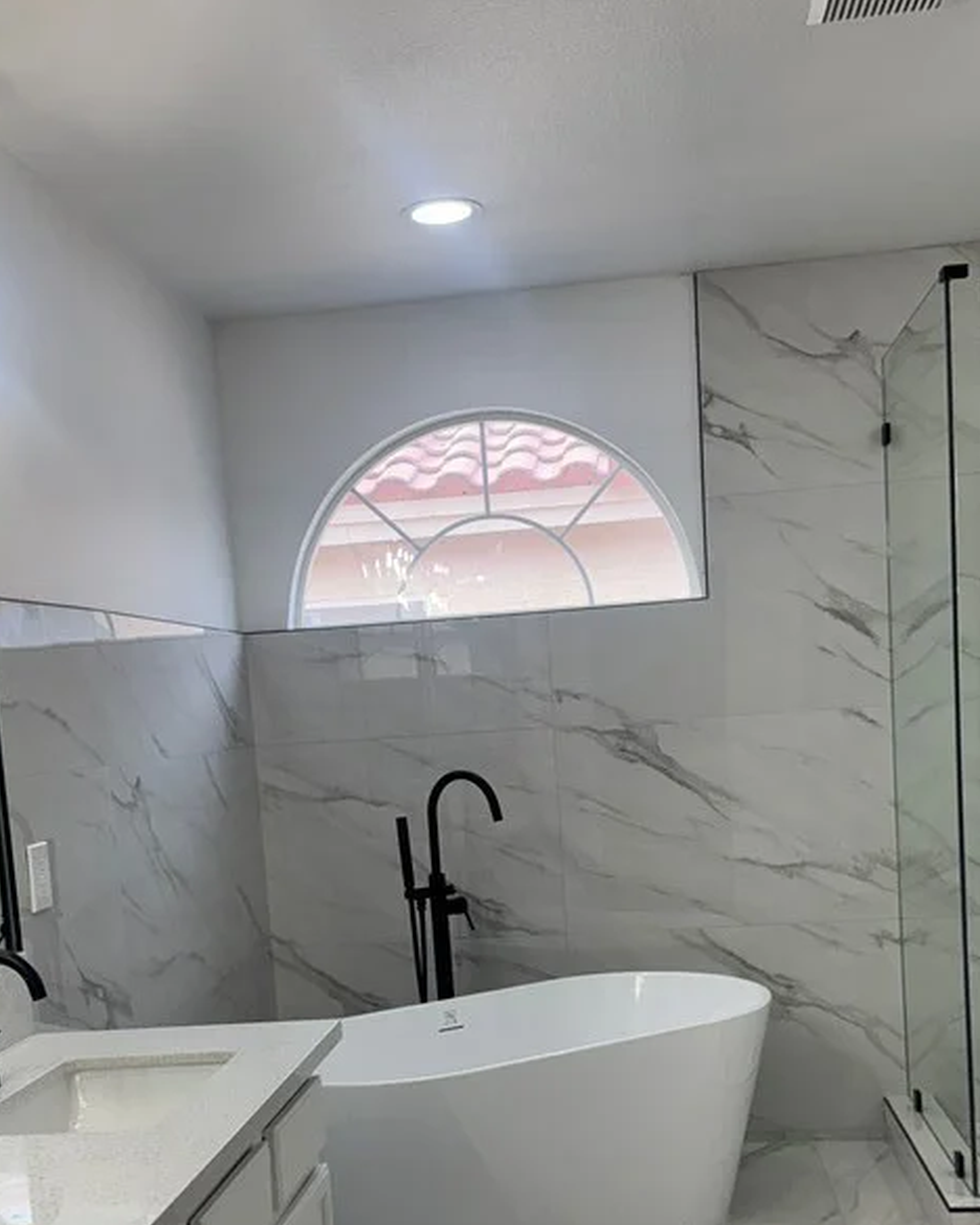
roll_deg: +4.9
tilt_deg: -6.1
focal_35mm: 41
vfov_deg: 43.8
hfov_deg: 36.5
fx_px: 1486
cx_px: 480
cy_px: 863
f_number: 1.78
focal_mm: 6.76
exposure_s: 1/236
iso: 80
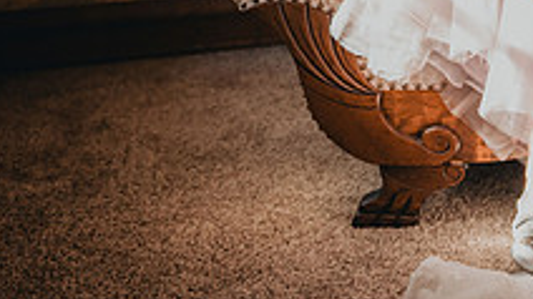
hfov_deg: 23.9
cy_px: -109
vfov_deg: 13.9
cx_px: 596
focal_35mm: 83
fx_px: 1172
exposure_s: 1/500
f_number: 2.8
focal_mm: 29
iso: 1250
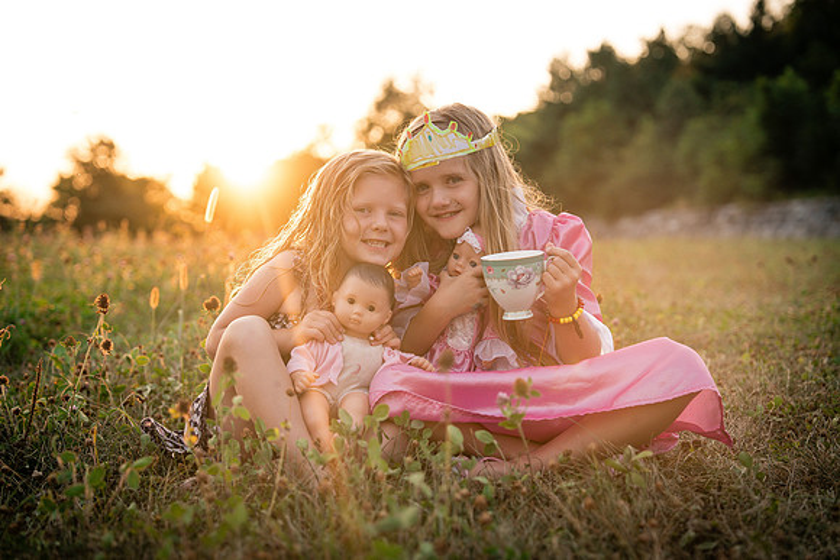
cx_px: 420
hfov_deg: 33.9
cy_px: 280
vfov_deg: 23.0
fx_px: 1377
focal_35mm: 59
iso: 250
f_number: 2.8
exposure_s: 1/500
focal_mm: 59
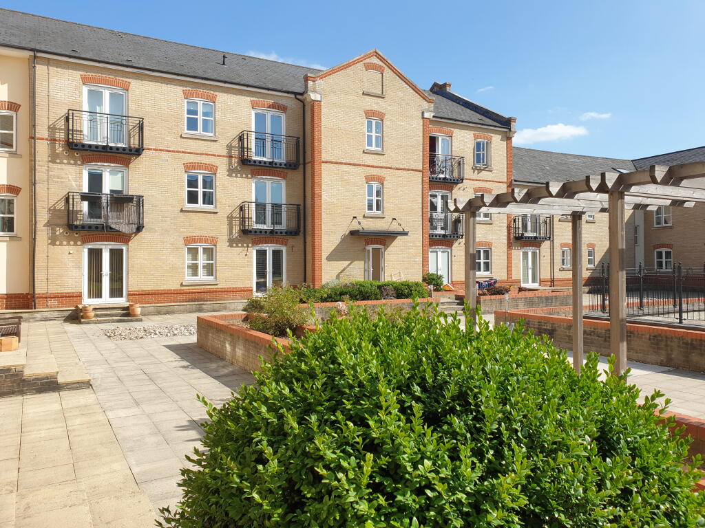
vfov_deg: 53.1
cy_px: 264
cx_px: 352
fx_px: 530
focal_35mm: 26
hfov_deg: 67.3
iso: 50
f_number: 2.4
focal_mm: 4.3
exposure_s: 1/1142
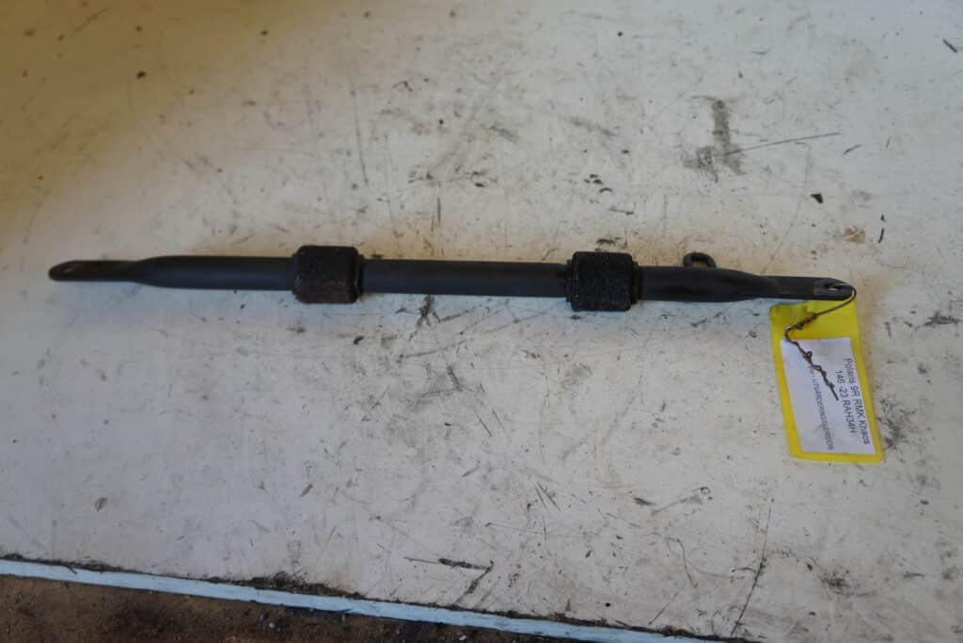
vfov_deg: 35.5
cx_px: 482
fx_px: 1003
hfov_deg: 51.3
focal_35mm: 38
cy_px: 322
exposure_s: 1/60
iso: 250
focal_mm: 25
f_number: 4
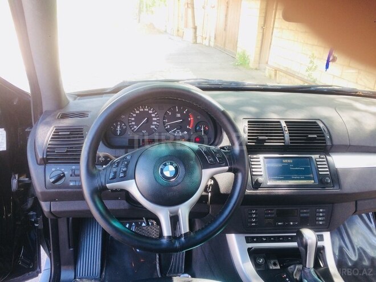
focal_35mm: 29
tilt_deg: -21.4
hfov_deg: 61.7
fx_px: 315
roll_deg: -5.7
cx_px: 188
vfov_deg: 48.2
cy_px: 141
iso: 40
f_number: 2.2
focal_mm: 4.15
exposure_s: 1/50
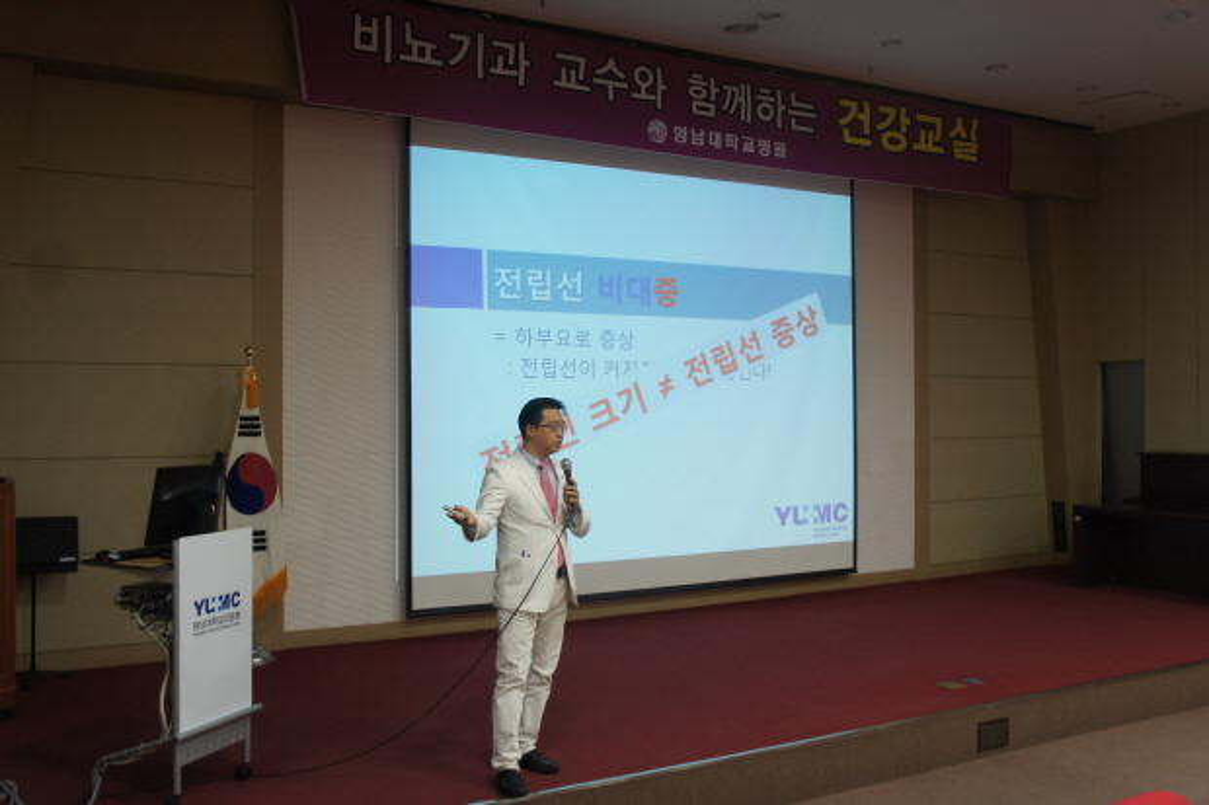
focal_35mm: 32
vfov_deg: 41.7
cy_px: 402
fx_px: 1058
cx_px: 604
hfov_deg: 59.5
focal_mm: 21
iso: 400
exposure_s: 1/25
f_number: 4
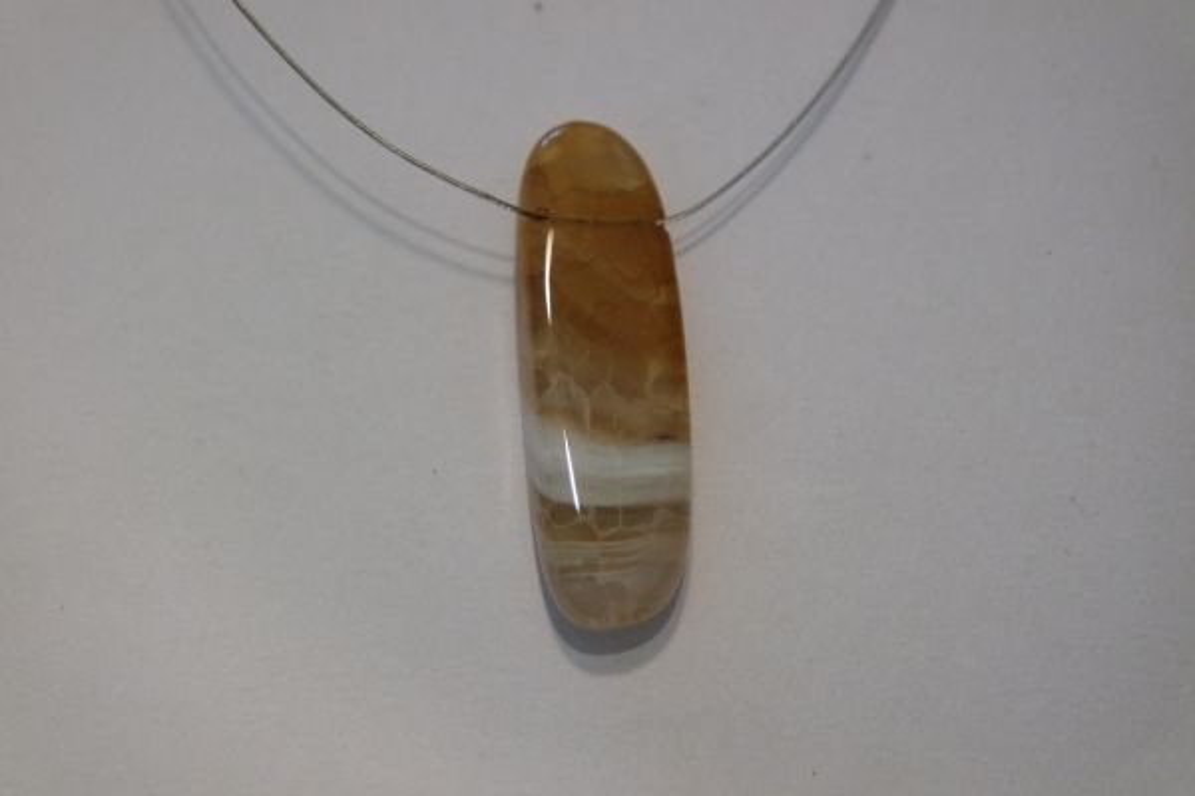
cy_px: 398
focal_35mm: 77
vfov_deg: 17.7
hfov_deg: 26.3
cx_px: 598
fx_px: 2556
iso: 1600
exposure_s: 1/80
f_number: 5.6
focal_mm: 50
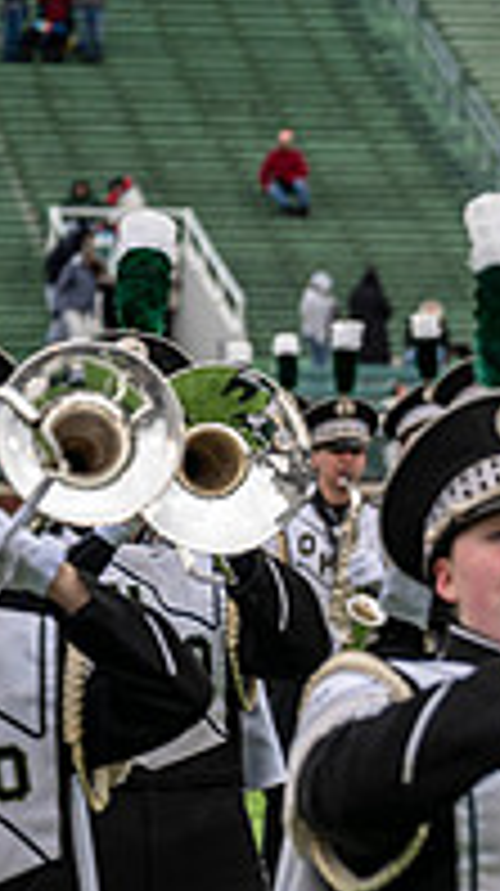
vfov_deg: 10.0
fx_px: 5081
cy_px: 574
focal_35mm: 215
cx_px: 968
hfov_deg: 5.5
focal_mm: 70
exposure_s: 1/500
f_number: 2.8
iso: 100
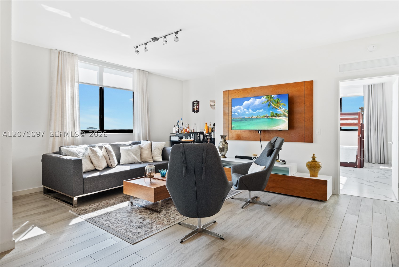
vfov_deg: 64.6
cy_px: 134
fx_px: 211
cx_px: 200
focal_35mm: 19
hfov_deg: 86.9
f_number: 8
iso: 220
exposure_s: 1/20
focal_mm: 19
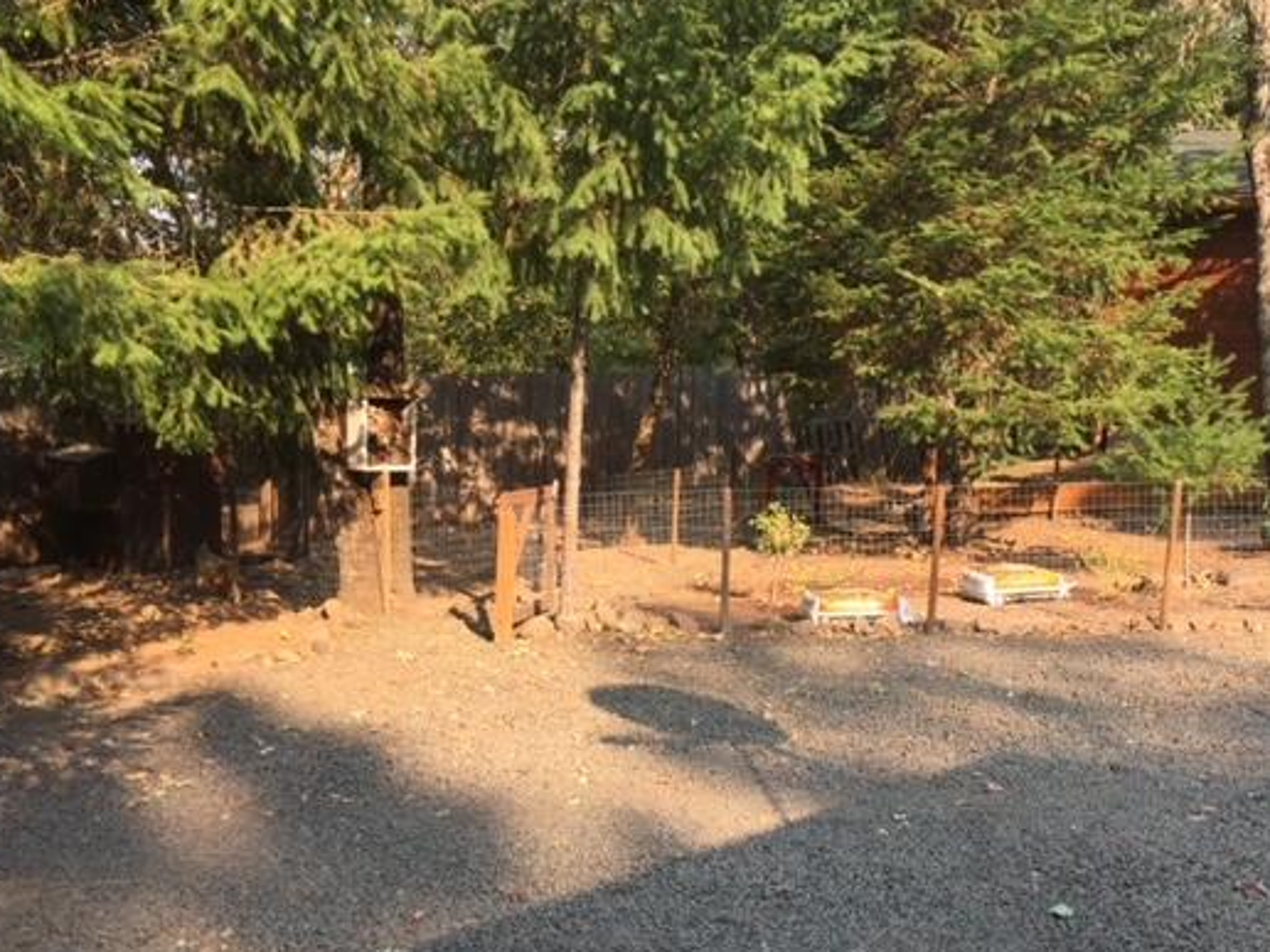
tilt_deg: -7.1
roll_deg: -3.3
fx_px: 1321
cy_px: 534
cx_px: 751
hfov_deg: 51.1
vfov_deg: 39.6
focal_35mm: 36
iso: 32
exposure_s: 1/403
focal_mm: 4.15
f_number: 2.2
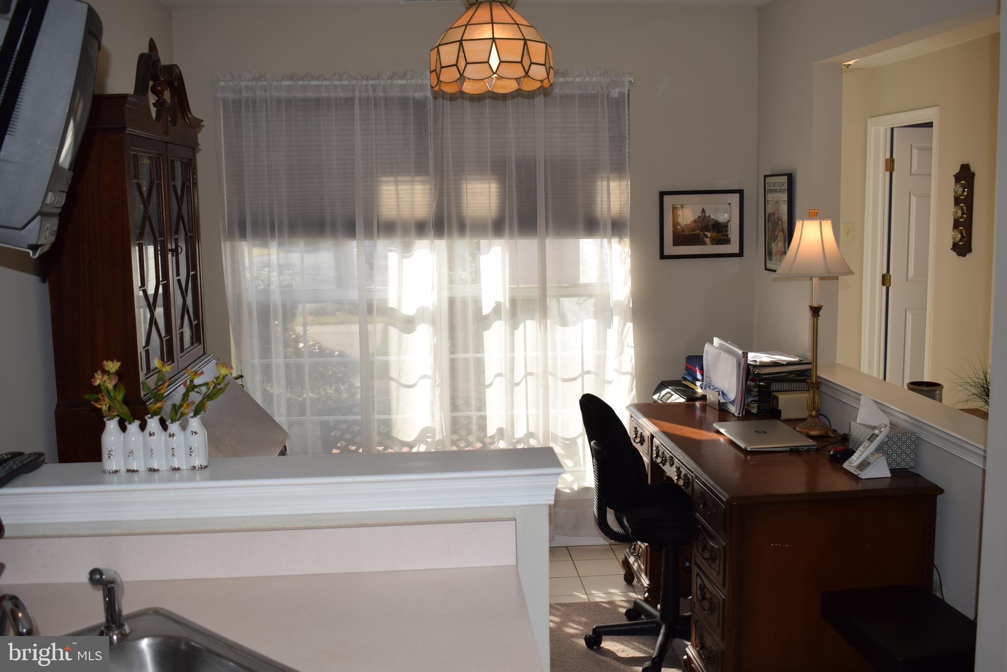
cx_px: 504
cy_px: 336
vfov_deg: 36.9
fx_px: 1007
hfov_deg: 53.1
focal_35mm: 36
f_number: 5.6
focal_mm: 24
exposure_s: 1/125
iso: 110
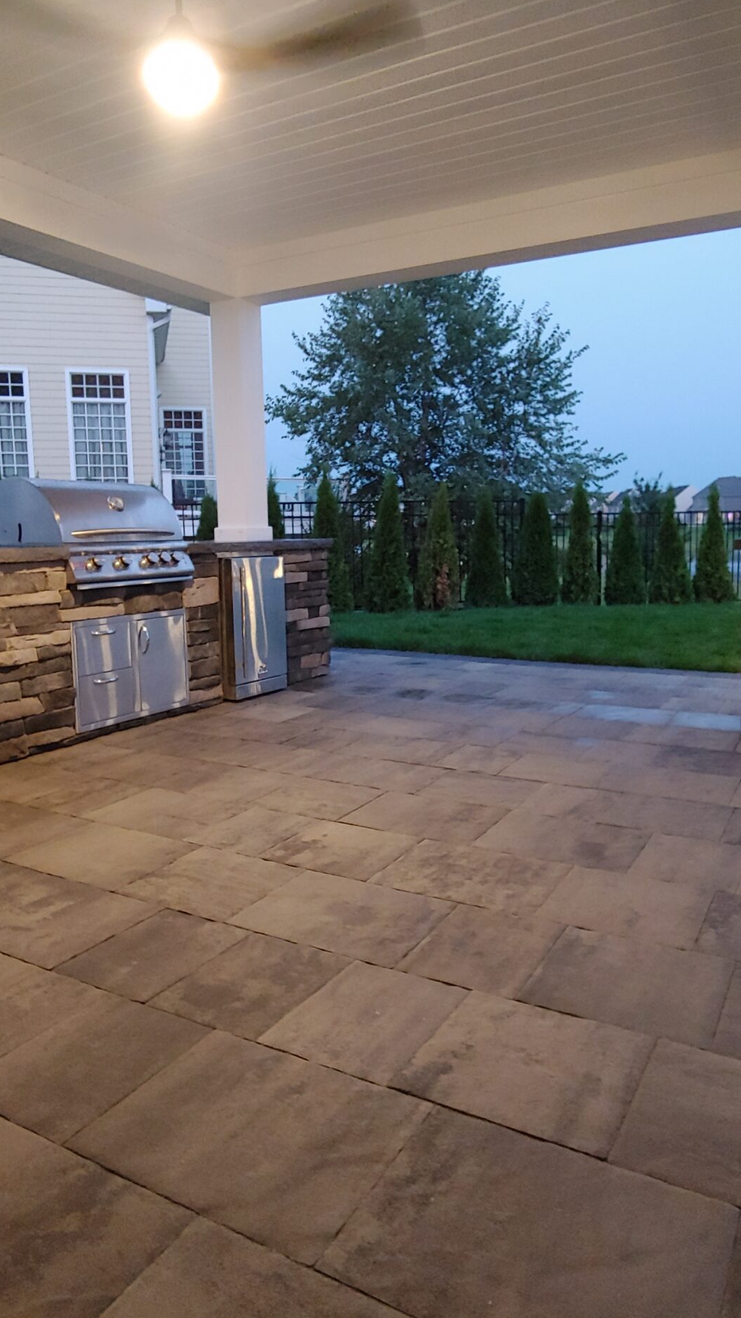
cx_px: 360
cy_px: 655
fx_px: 838
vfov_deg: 76.3
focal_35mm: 24
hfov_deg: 47.7
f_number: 1.9
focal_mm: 2.18
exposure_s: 1/15
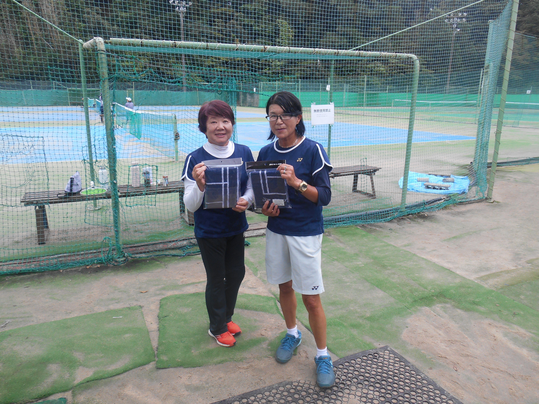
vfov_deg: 53.1
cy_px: 202
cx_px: 270
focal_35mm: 26
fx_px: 405
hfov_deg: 67.3
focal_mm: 4.7
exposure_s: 1/40
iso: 80
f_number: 3.4
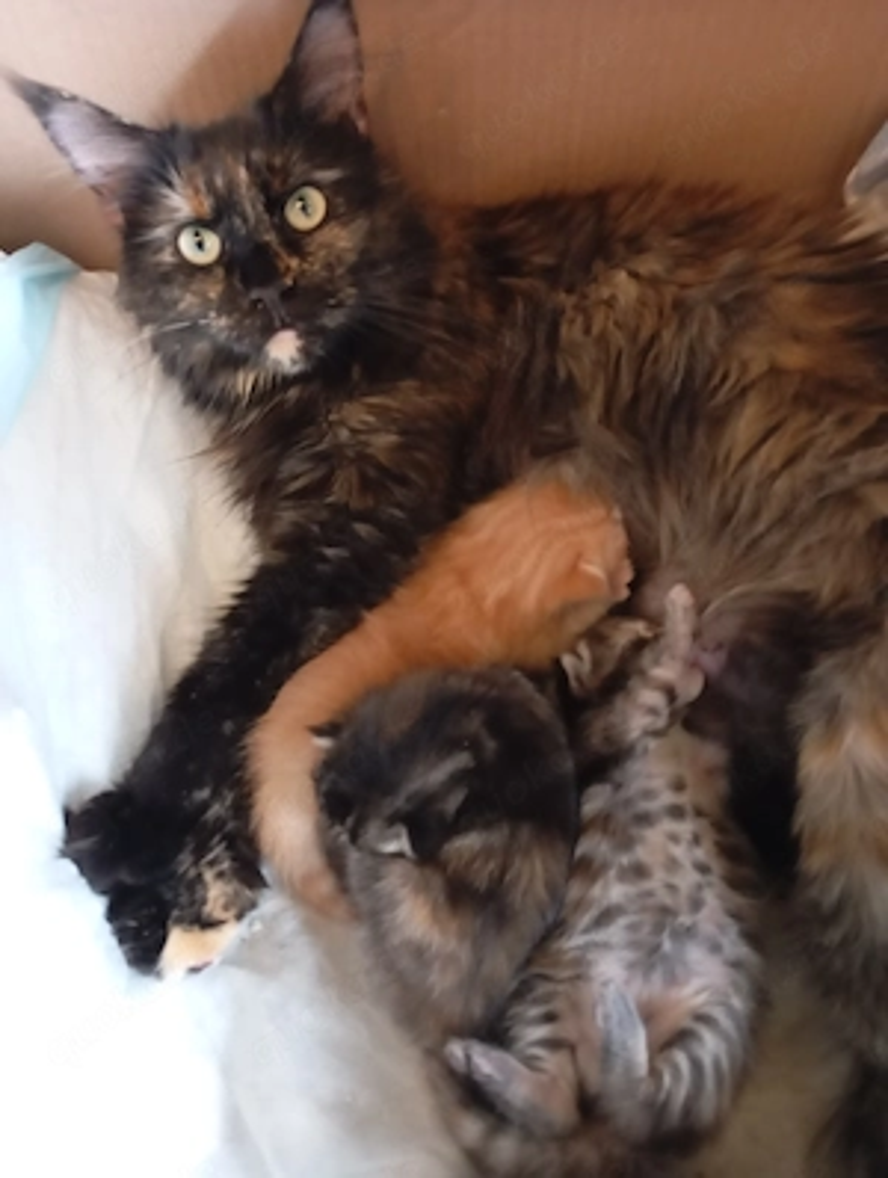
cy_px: 589
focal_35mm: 28
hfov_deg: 49.9
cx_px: 444
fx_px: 955
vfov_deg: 63.4
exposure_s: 1/16.7
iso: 3503
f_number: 1.8
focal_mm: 4.27
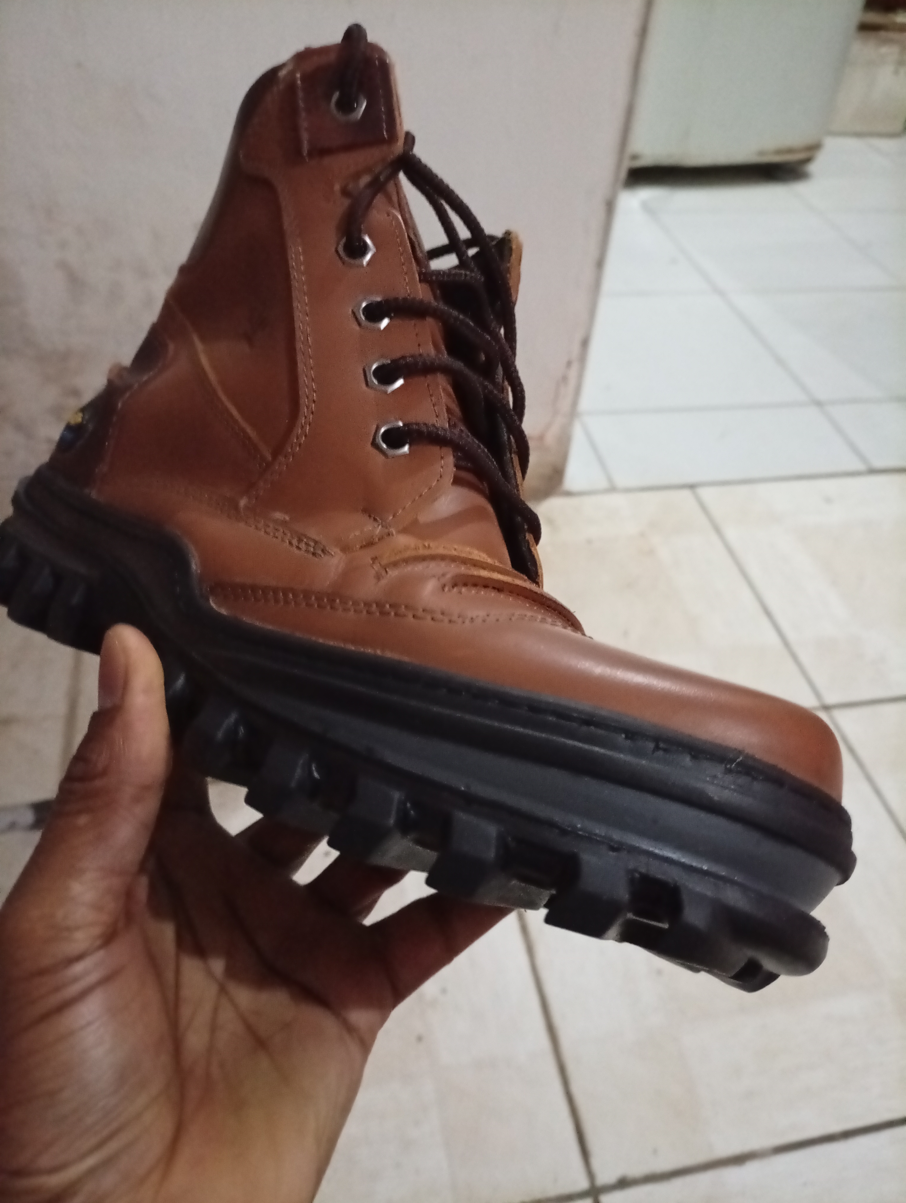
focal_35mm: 27
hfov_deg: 51.5
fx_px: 940
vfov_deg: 65.2
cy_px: 602
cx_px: 453
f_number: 1.8
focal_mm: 3.84
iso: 1554
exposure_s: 1/20
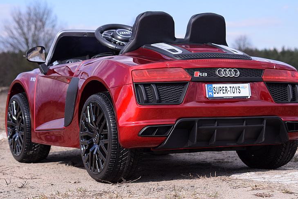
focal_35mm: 91
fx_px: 750
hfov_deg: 22.5
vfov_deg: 15.1
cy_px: 98
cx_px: 157
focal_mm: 55
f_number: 8
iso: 400
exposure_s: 1/800
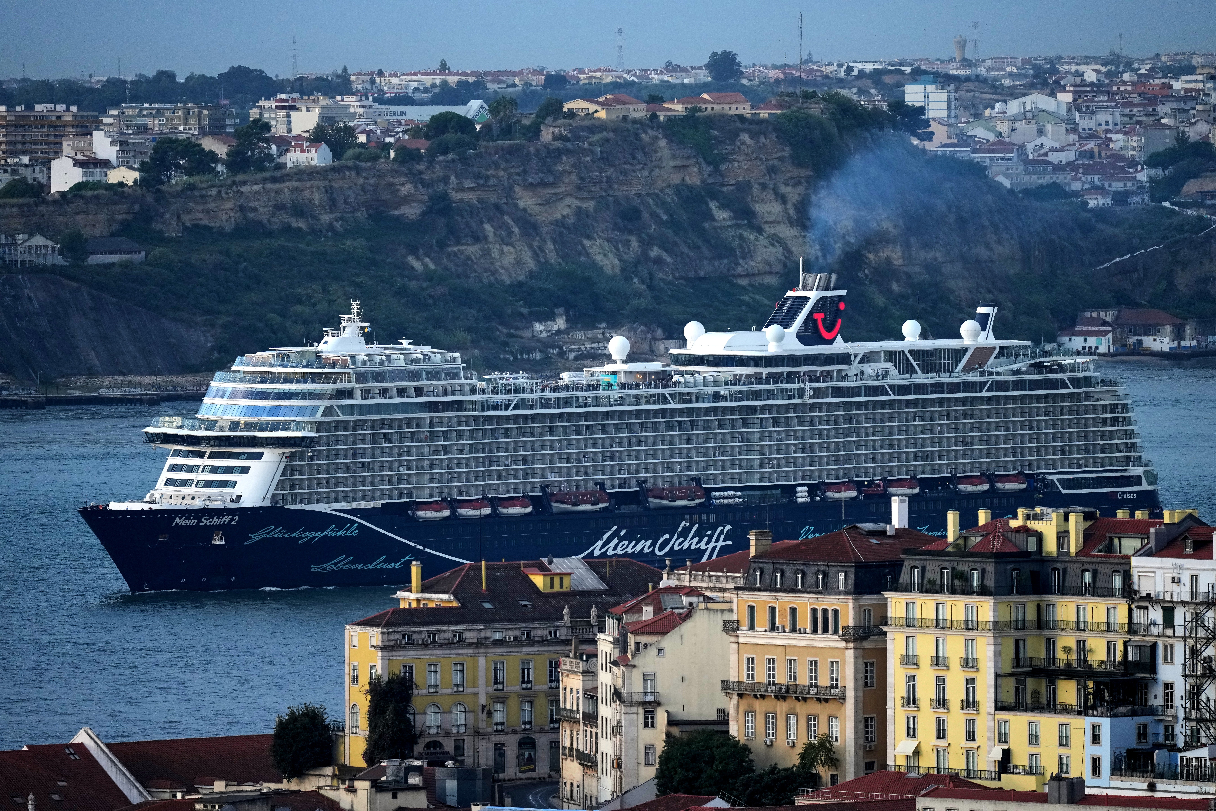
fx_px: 13510
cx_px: 608
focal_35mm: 400
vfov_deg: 3.4
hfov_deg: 5.2
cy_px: 406
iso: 1250
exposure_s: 1/2500
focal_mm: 400
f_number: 2.8
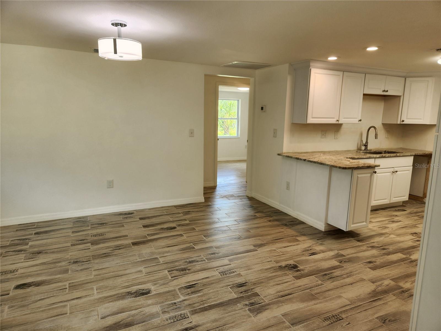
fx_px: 293
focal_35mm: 23
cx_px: 220
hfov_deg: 73.9
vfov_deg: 58.9
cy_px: 166
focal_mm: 5.4
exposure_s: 1/120
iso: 50
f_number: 1.8
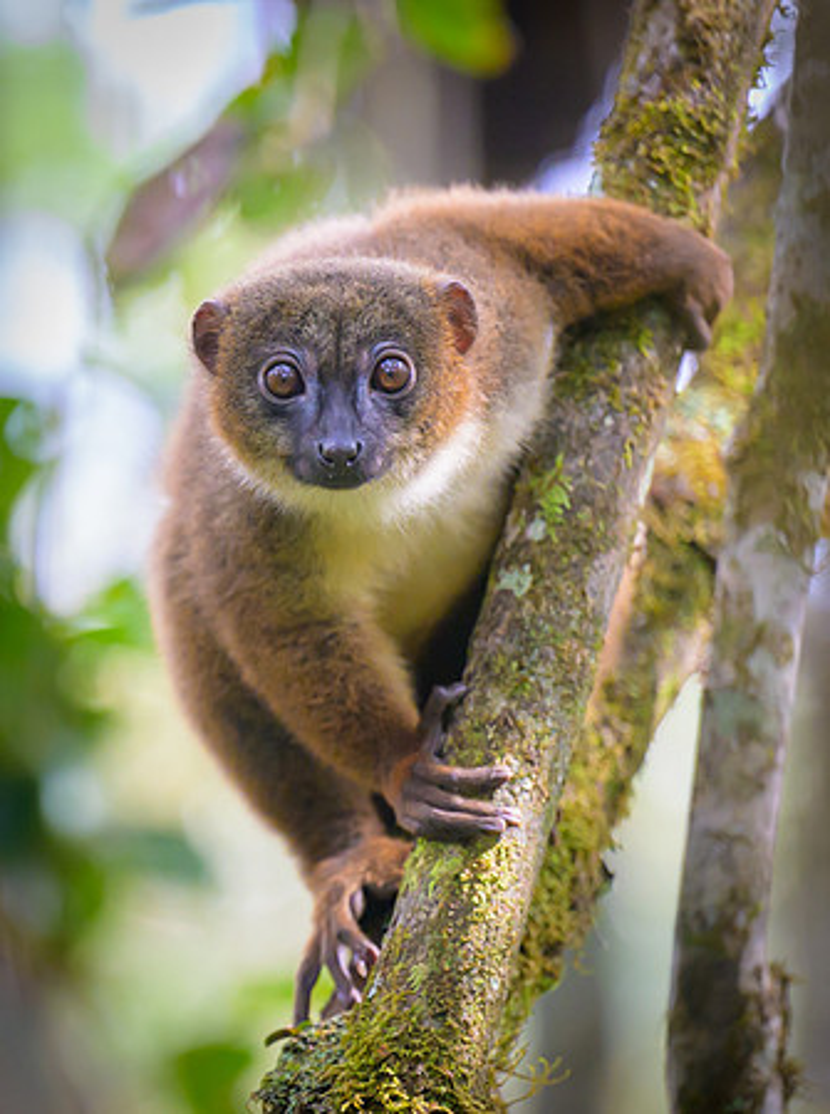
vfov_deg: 5.3
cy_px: 607
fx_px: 12054
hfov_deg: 3.9
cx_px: 185
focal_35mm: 375
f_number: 2.8
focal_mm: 200
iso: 3200
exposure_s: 1/2500
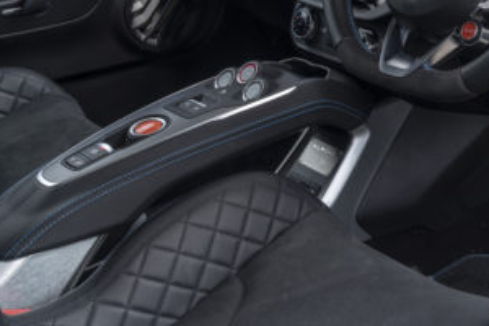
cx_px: 447
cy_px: 34
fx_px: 829
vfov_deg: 21.8
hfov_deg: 31.3
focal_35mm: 61
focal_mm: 31
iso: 100
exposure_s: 1/6
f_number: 11
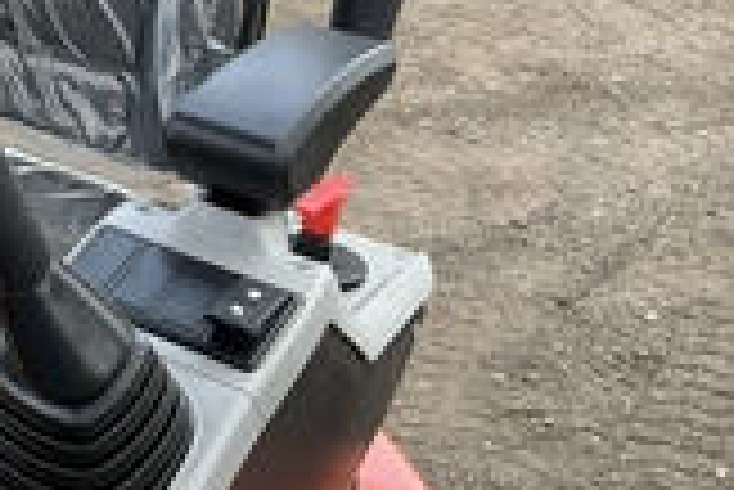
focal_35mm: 74
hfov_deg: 24.6
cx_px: -158
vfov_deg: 18.2
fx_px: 1510
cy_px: 67
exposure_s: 1/294
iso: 25
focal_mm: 3
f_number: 1.8
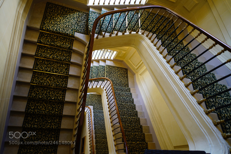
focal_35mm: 24
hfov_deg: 73.7
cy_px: 77
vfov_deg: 53.1
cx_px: 116
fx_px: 154
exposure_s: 1/50
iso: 800
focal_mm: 24
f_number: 3.5
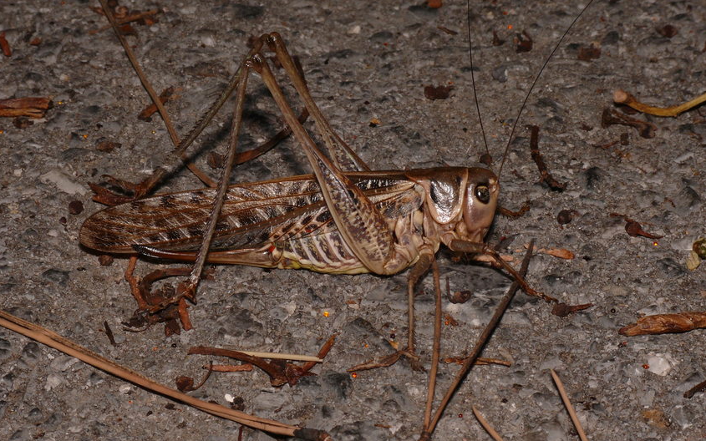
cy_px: 215
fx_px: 2366
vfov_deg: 10.7
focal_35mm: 123
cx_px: 351
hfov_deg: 17.0
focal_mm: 24.3
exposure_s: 1/640
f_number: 11
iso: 100
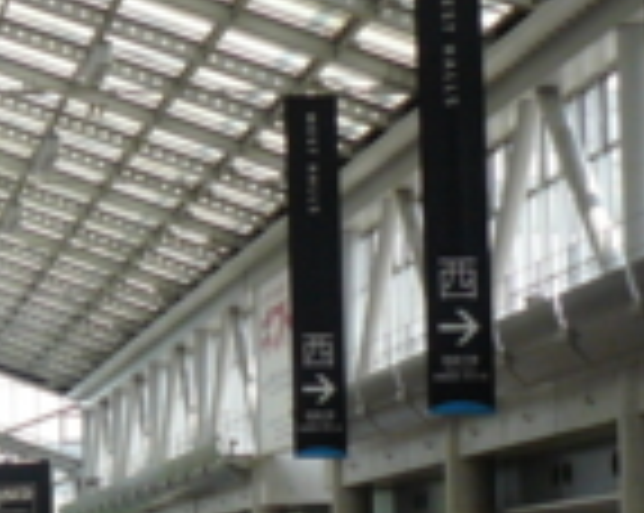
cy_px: 544
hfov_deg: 15.2
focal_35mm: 118
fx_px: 2246
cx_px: -311
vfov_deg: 12.8
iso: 200
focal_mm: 6
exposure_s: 1/500
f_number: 2.8
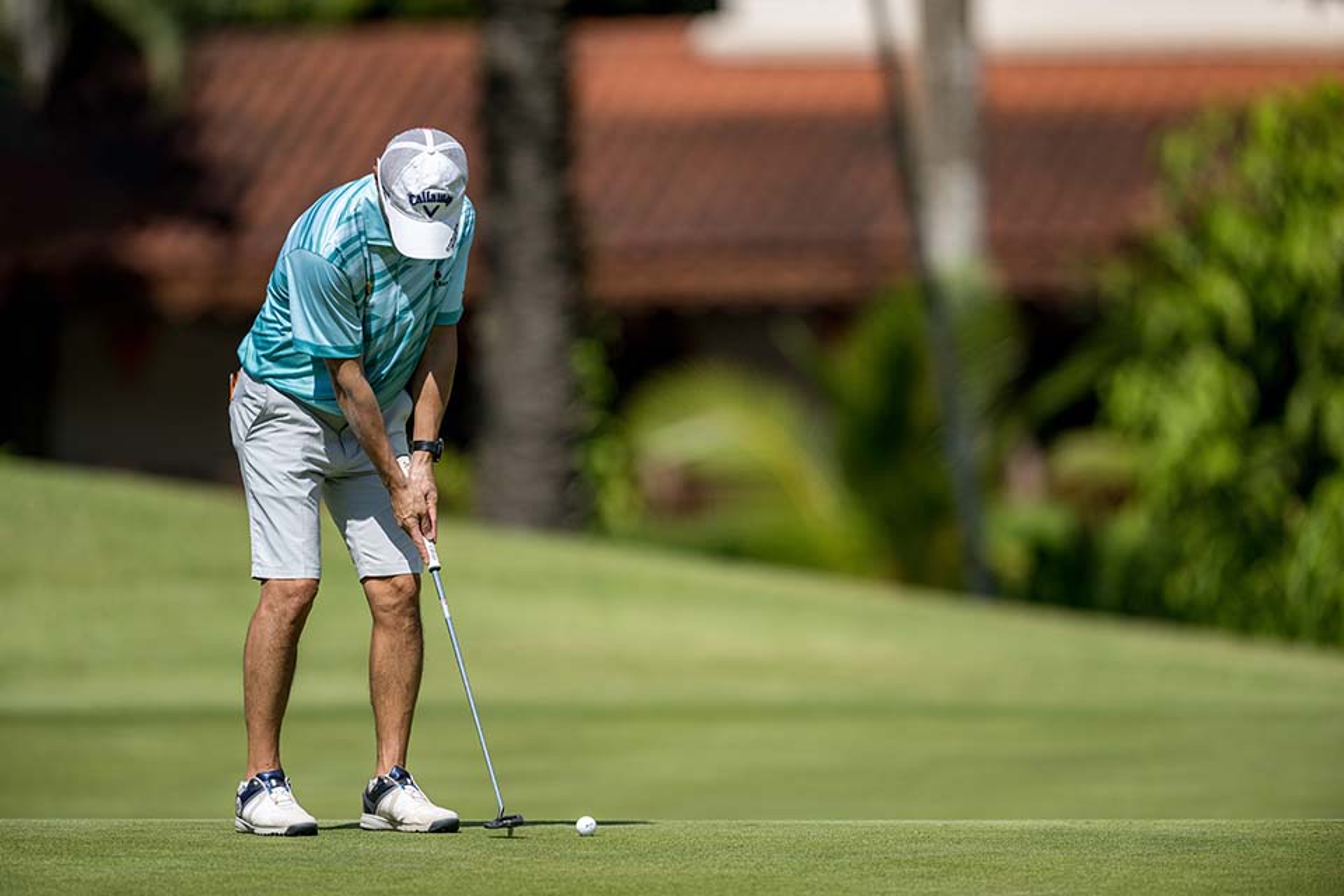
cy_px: 448
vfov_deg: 3.4
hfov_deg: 5.2
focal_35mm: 400
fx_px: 14932
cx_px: 672
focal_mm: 400
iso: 450
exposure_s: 1/6400
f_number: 2.8
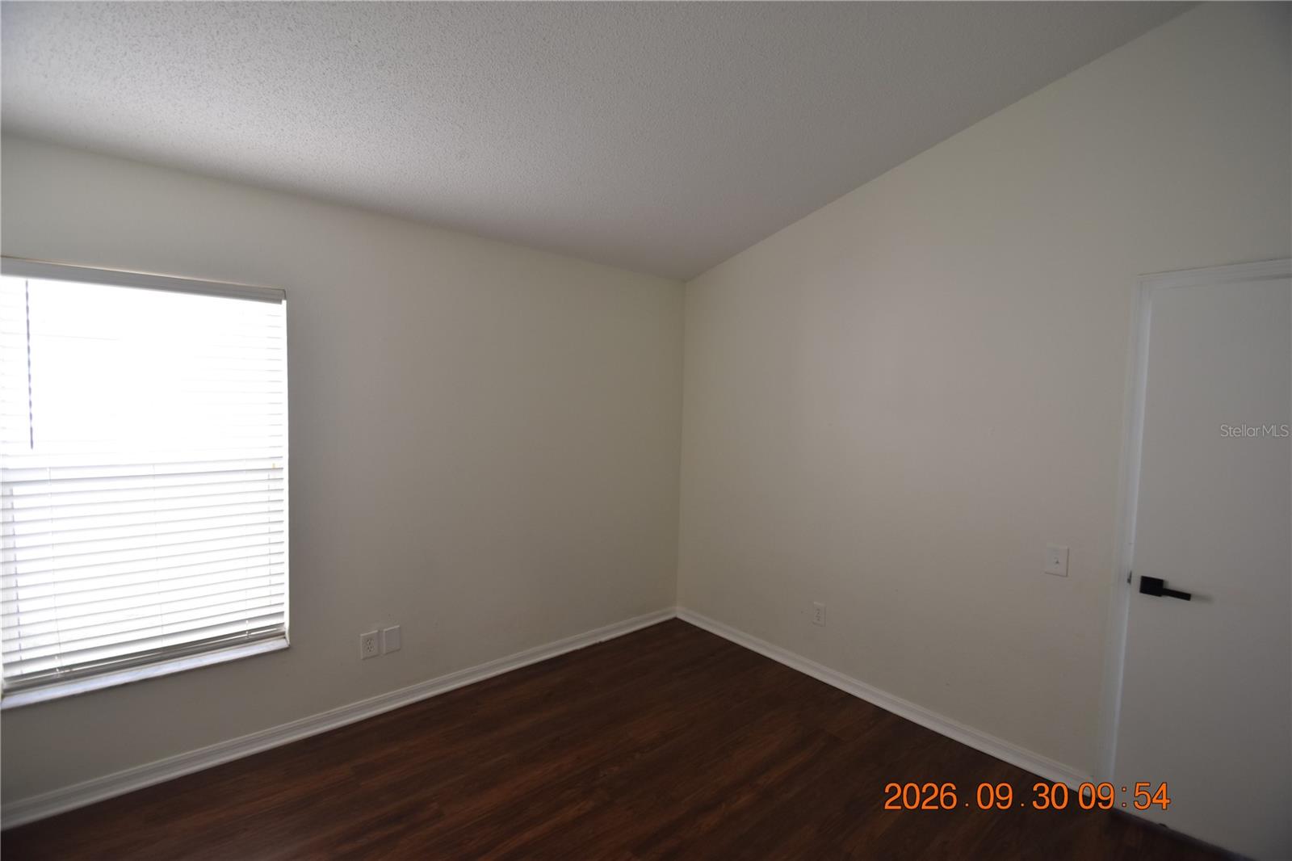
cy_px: 430
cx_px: 646
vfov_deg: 77.3
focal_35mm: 15
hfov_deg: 100.4
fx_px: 538
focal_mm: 10
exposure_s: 1/60
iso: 400
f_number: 4
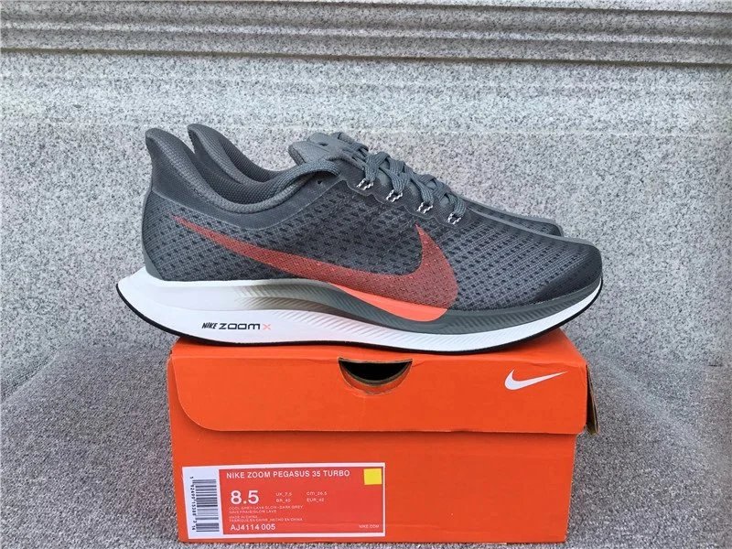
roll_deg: -1.1
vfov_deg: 45.4
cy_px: 274
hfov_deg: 58.4
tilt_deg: -14.8
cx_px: 366
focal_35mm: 31
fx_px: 656
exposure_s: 1/375
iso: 25
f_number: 2.4
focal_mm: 3.3
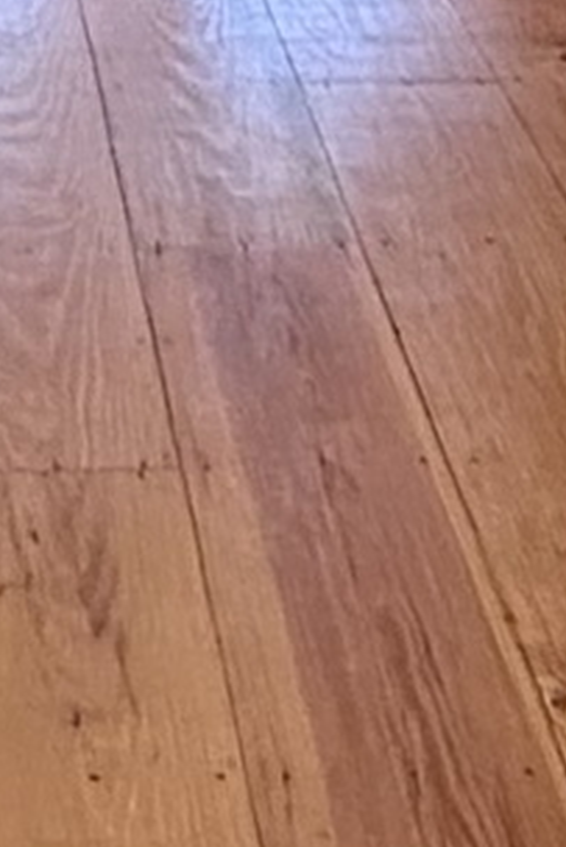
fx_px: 3463
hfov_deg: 9.2
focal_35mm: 147
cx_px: -106
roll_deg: +0.2
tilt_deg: -10.8
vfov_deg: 13.2
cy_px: -426
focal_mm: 2.22
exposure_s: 1/60
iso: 250
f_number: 2.2
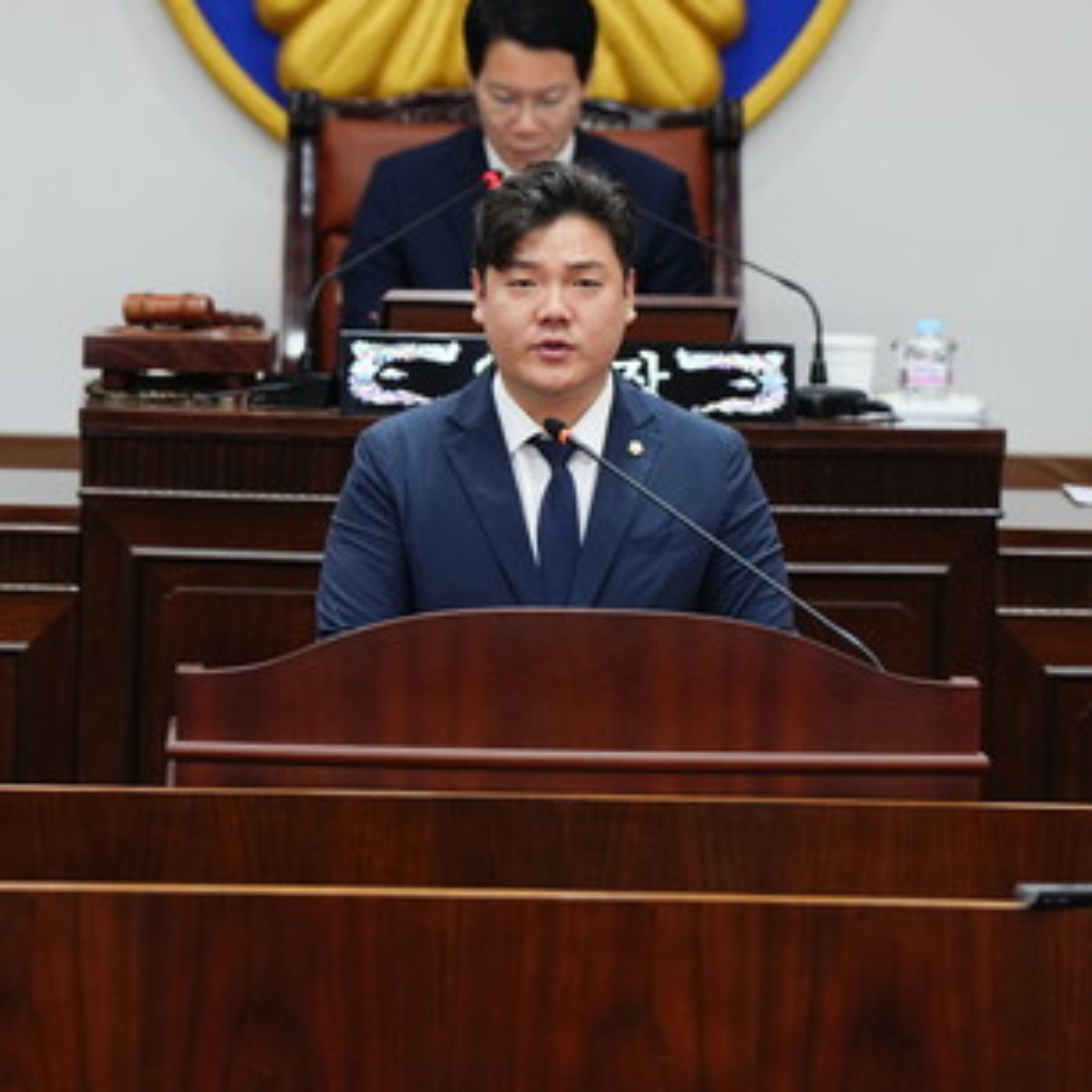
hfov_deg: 6.3
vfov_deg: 6.3
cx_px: 559
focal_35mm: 276
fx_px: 9851
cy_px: 451
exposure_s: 1/250
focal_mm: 165
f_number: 3.2
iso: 1600
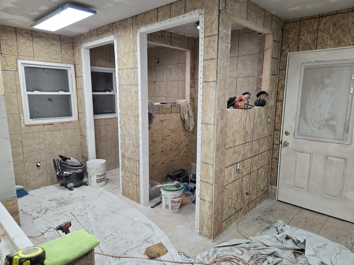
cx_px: 177
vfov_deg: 58.9
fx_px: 235
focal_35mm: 23
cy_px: 132
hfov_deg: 73.9
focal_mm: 5.4
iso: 125
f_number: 1.8
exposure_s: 1/120
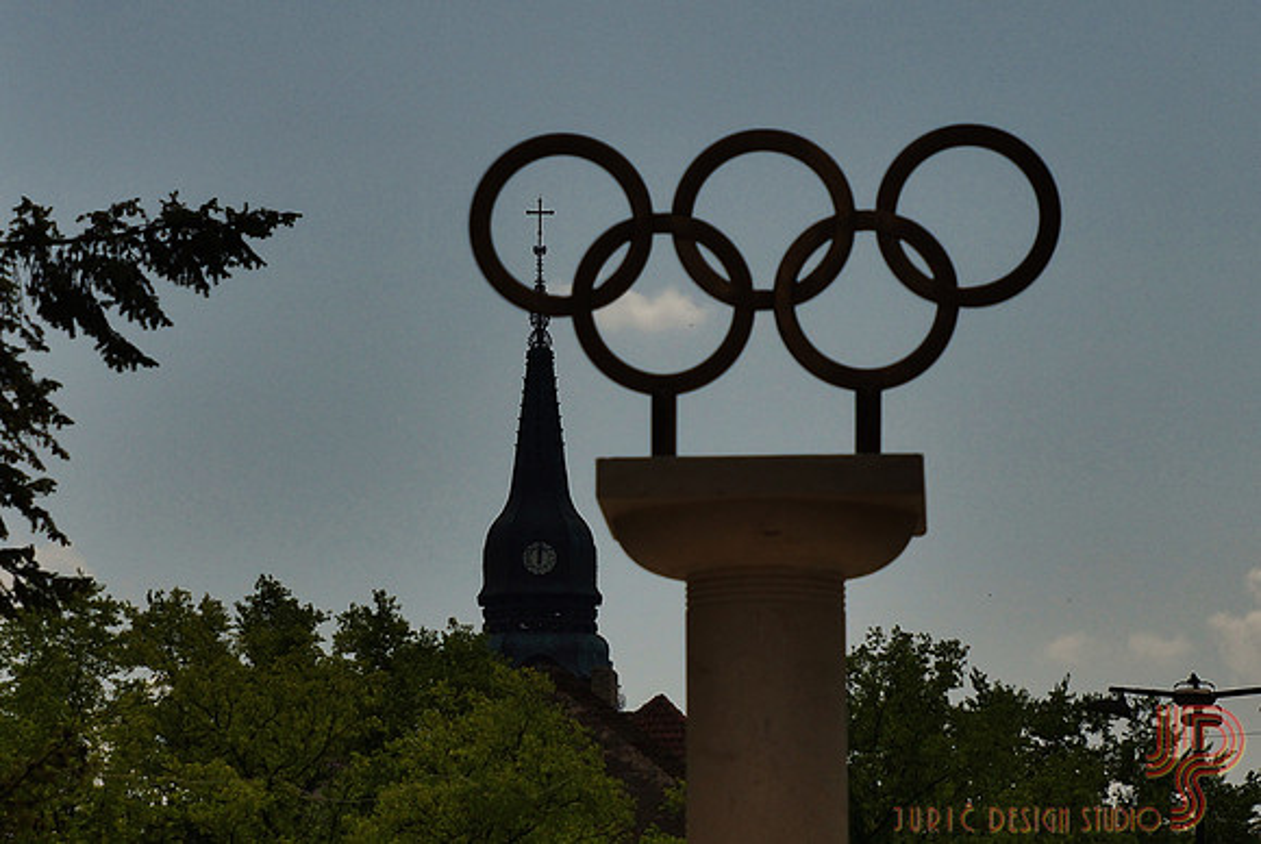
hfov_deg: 27.0
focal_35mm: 75
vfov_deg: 18.2
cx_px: 630
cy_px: 422
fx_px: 2630
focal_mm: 50
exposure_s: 1/1000
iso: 100
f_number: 8
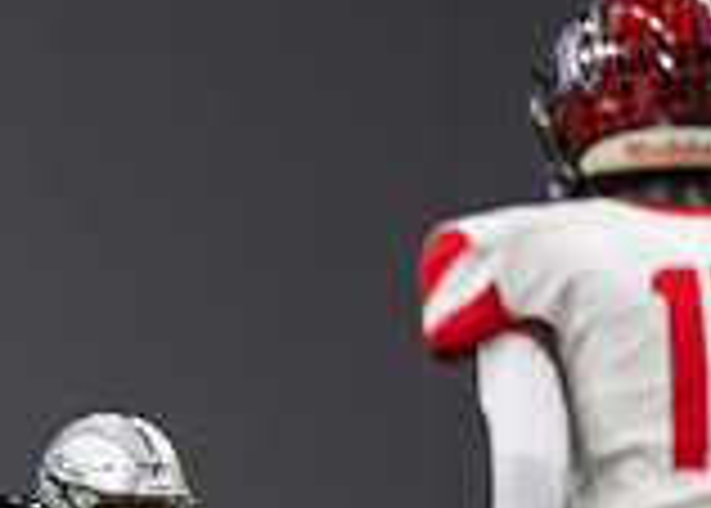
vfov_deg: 1.5
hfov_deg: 2.1
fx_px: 19535
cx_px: -411
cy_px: 976
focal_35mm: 967
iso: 1600
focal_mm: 200
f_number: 2.8
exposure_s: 1/1250
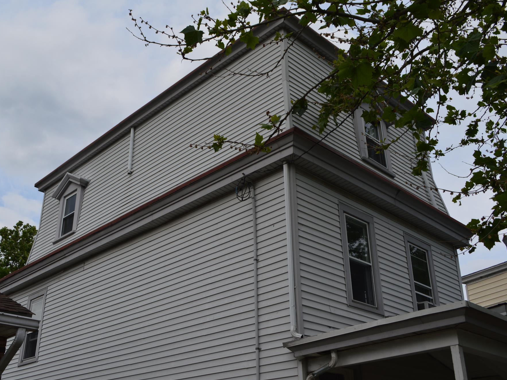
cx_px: 221
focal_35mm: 40
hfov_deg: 46.7
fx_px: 586
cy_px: 194
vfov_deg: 36.0
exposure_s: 1/250
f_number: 8
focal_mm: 24
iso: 100
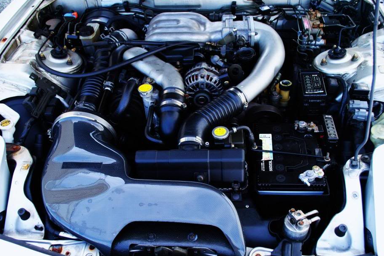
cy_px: 140
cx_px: 195
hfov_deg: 51.9
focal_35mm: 37
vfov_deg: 35.9
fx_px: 395
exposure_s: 1/100
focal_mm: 22
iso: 200
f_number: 5
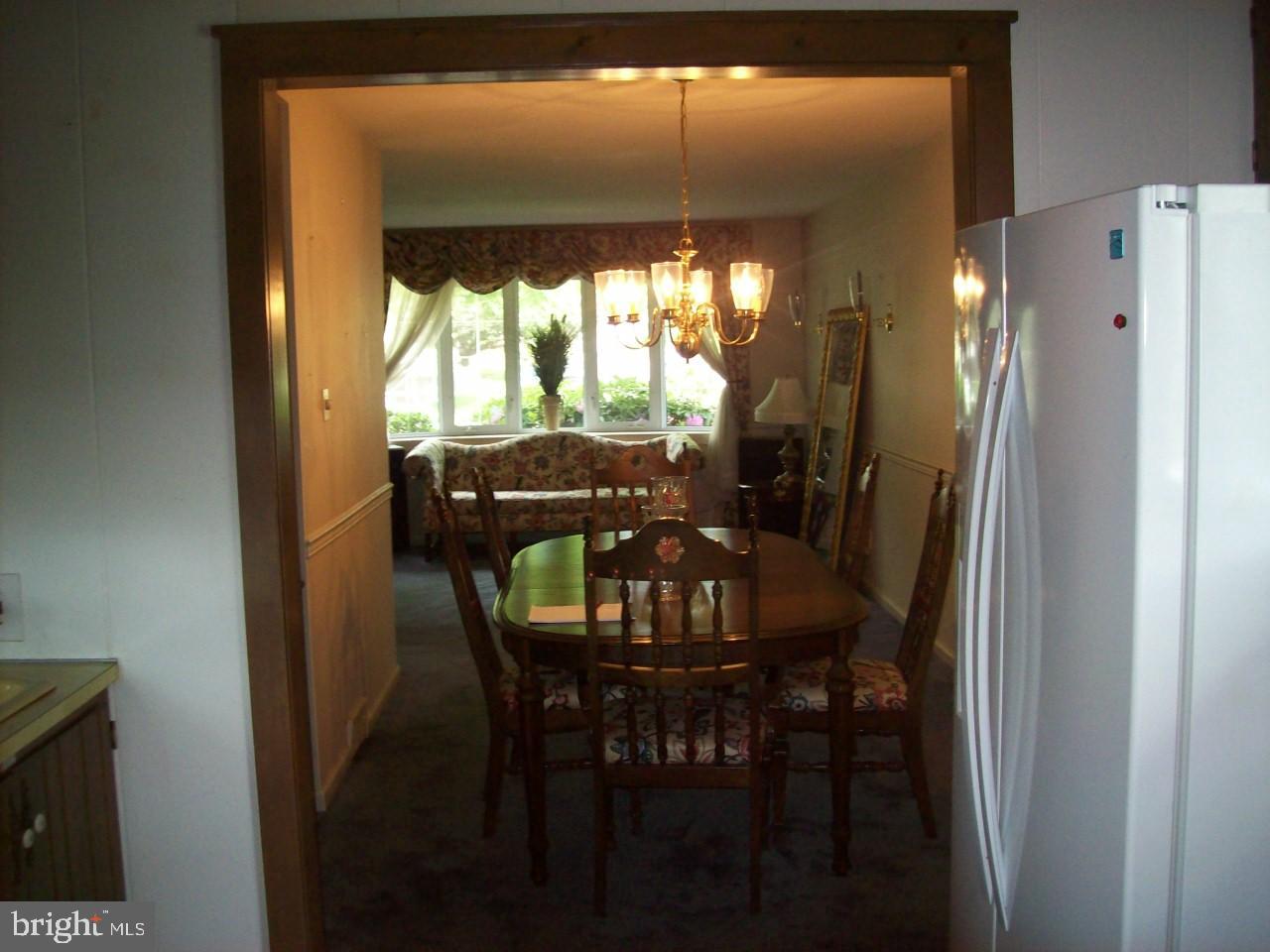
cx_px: 635
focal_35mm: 36
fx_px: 1321
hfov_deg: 51.4
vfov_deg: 39.7
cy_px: 476
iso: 200
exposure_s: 1/64
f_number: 2.7
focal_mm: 6
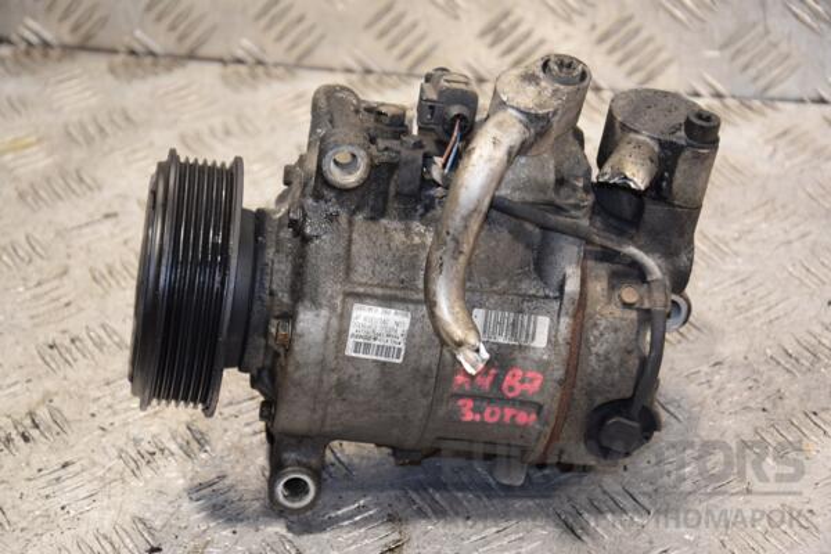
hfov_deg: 19.5
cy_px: 277
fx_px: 2424
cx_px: 416
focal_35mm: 105
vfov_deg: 13.0
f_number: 5.3
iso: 800
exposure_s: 1/100
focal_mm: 70
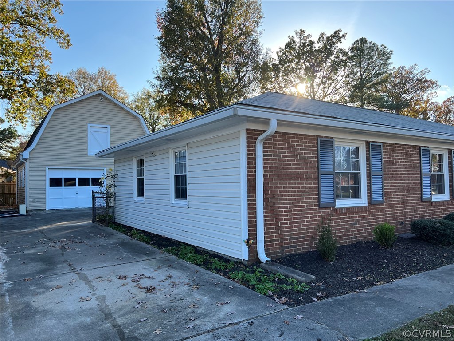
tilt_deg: +1.4
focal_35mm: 26
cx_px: 227
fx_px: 341
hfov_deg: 67.3
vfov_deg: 53.1
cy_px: 170
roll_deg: +0.3
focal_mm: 5.7
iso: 50
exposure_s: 1/974
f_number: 1.5
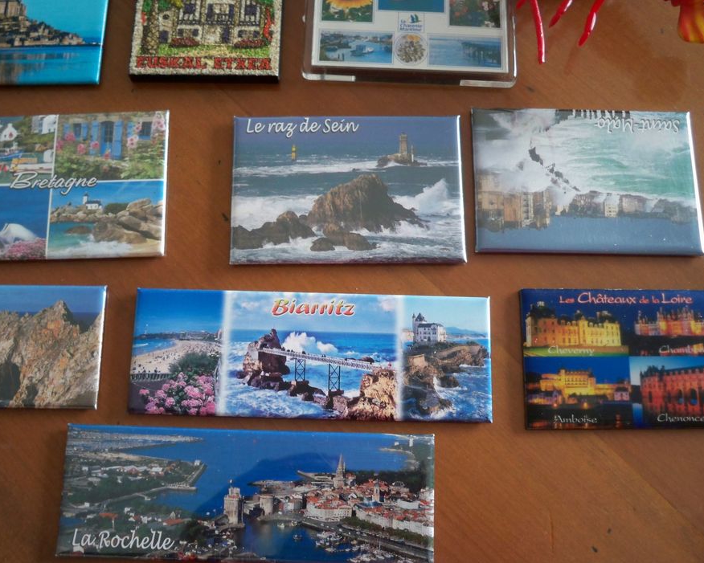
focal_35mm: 39
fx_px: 813
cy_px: 300
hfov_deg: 46.8
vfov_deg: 38.2
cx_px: 334
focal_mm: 6.3
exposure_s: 1/30
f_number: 3.1
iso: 250
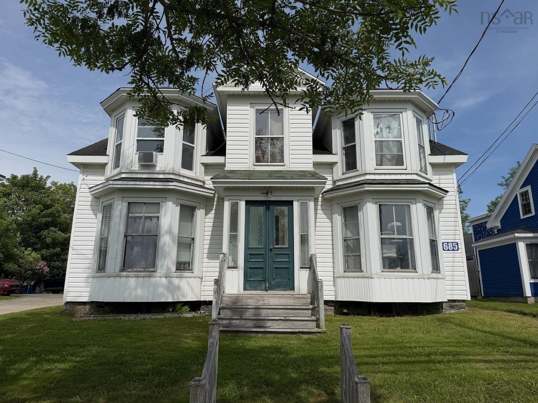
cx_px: 269
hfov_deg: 71.6
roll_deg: -0.1
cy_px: 202
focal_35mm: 24
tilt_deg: +14.1
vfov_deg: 56.8
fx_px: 373
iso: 80
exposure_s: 1/10309
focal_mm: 6.76
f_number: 1.78
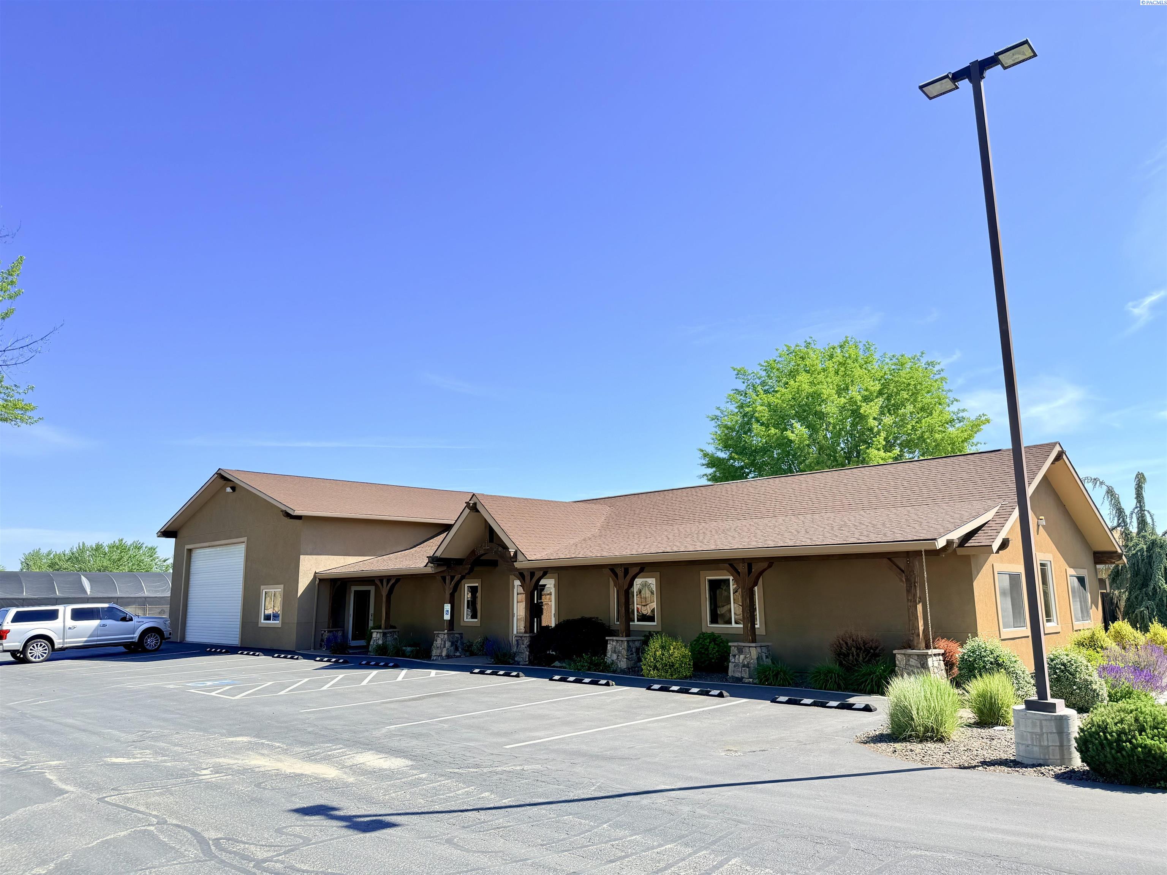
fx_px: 809
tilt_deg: +11.0
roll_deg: +0.6
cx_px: 584
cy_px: 438
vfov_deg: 56.8
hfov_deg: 71.6
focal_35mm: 24
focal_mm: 6.76
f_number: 1.78
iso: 80
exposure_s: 1/1522
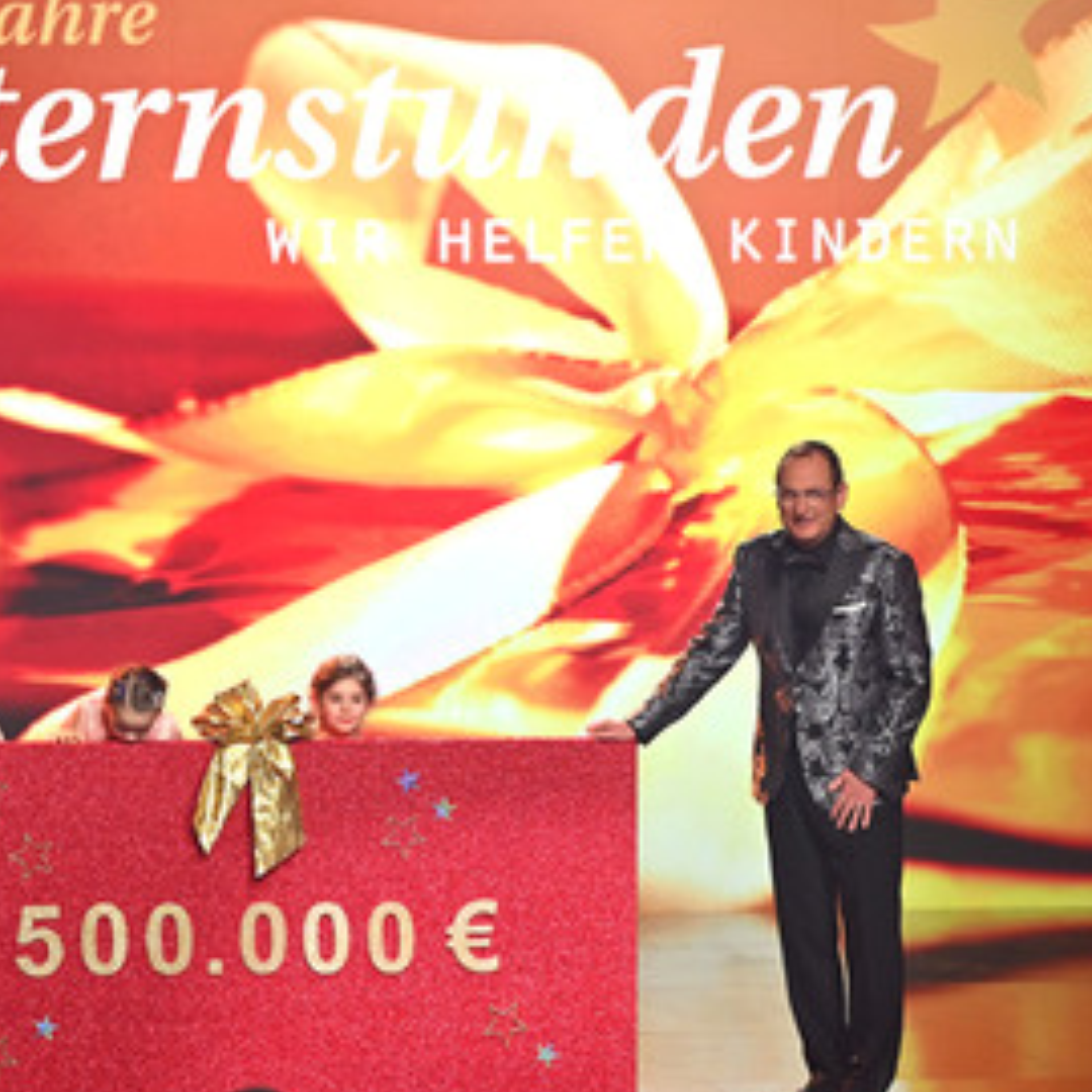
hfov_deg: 7.5
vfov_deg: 7.5
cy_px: 562
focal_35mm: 234
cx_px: 340
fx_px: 8352
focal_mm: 165
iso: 1600
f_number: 2.8
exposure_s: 1/400
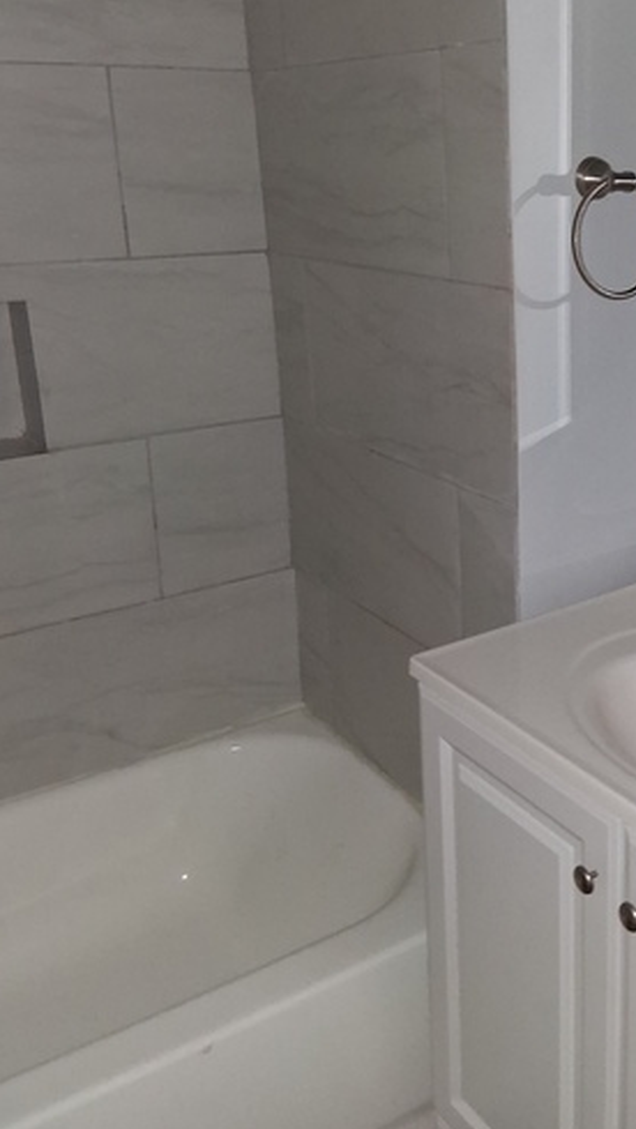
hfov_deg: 31.2
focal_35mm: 37
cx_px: 514
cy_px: 459
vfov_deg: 53.7
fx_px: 1108
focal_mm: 3.98
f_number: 1.8
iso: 25
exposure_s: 1/17
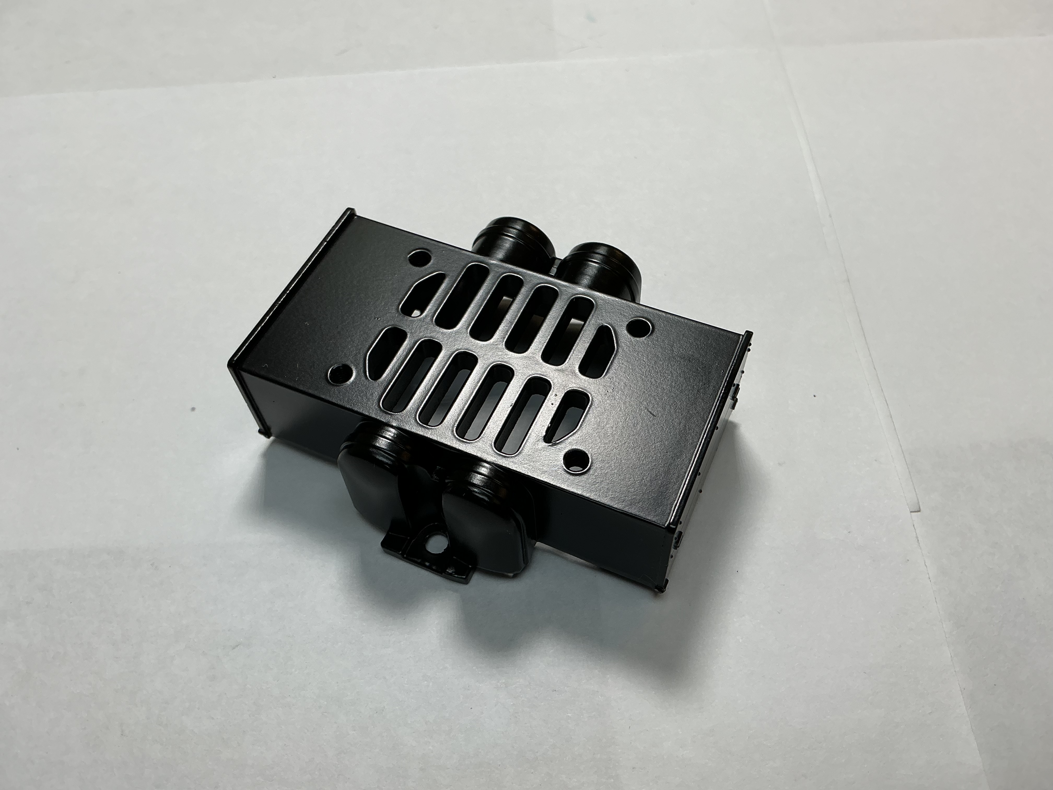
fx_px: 882
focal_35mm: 29
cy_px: 395
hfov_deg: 61.7
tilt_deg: -56.7
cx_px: 526
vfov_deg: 48.2
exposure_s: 1/193
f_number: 1.8
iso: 20
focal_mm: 3
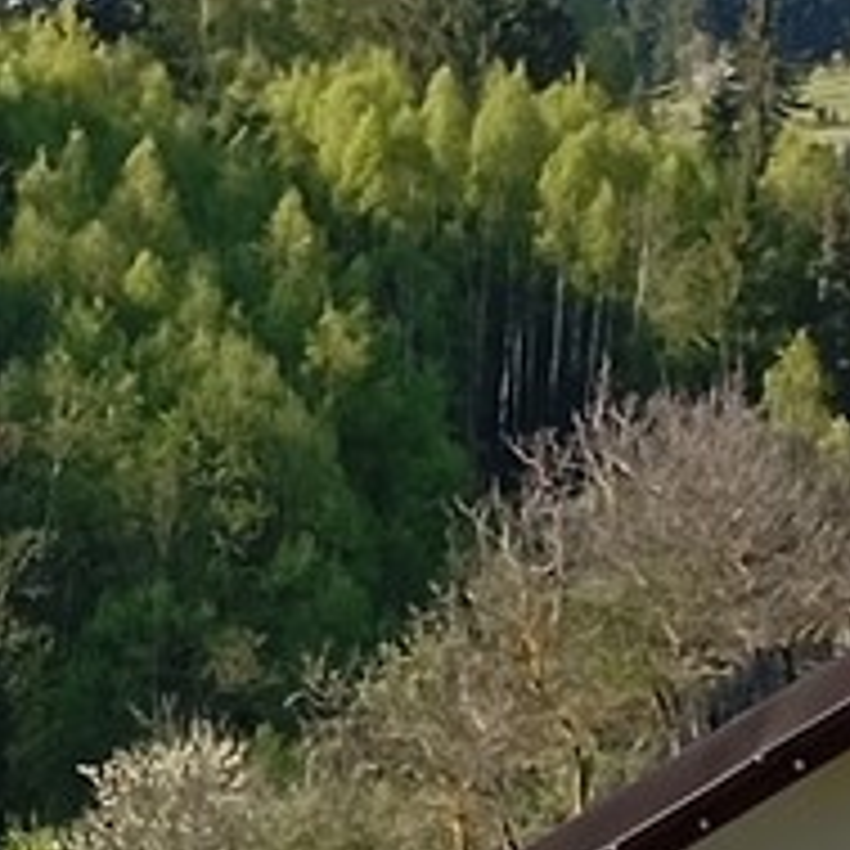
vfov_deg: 7.4
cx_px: -290
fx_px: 6529
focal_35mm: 235
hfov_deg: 7.4
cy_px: 679
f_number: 1.8
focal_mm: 4.27
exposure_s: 1/235
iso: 100
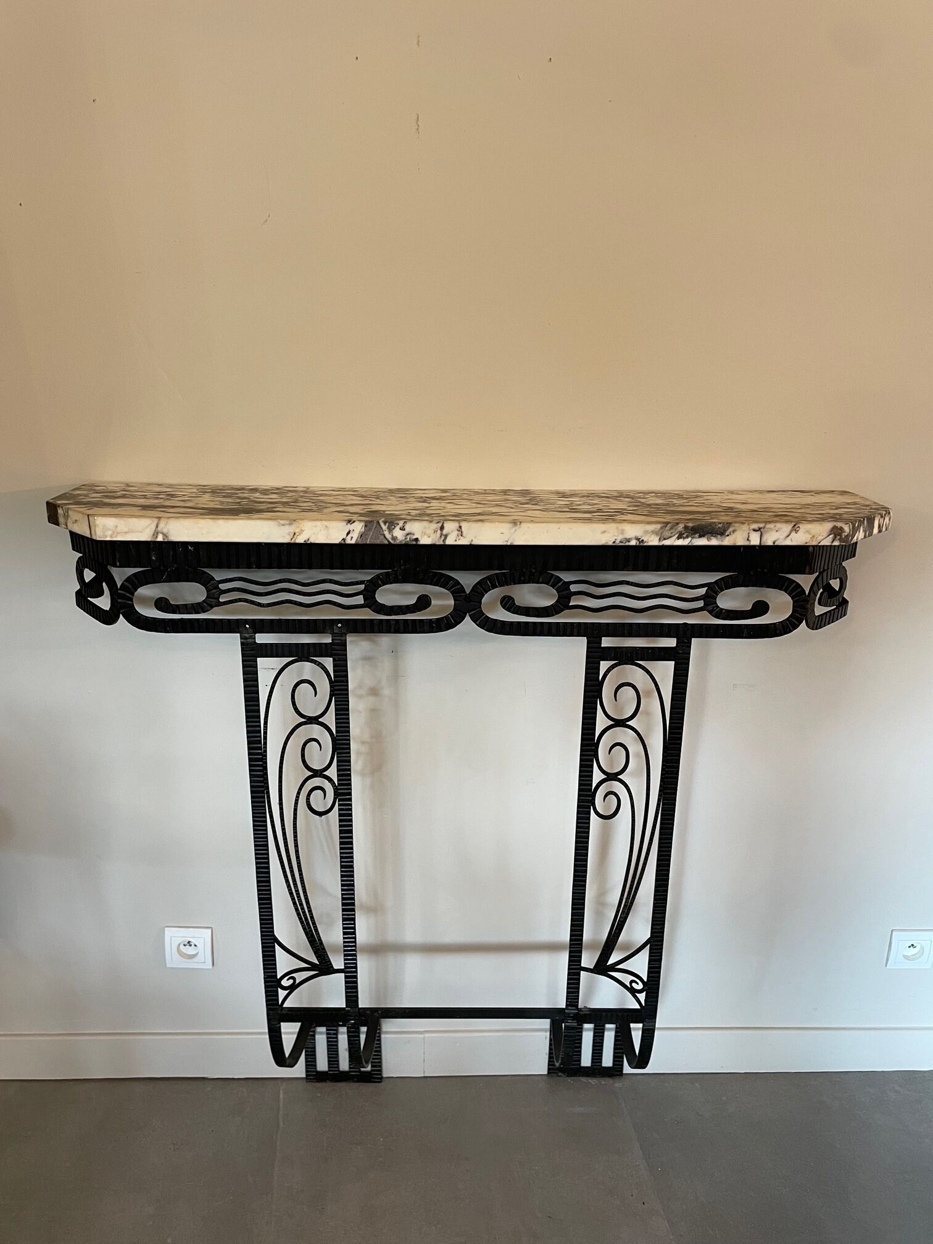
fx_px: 934
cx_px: 466
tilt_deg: -16.4
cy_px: 622
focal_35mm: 26
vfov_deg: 67.3
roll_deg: -0.1
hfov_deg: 53.1
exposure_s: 1/50
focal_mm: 4.2
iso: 160
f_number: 1.6
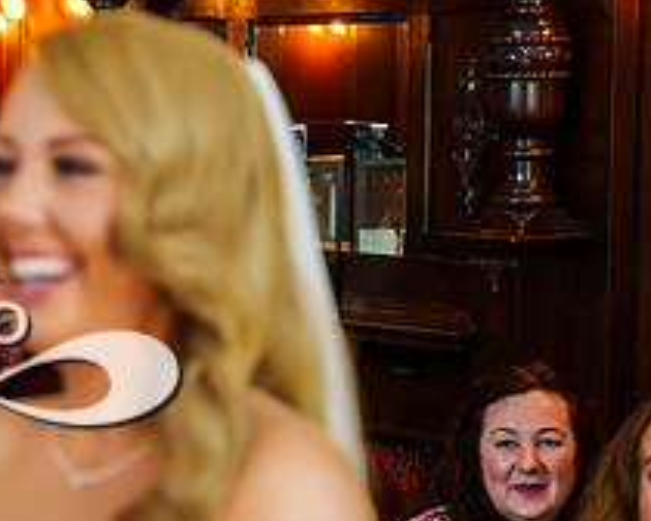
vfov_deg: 9.6
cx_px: -34
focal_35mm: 161
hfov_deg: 11.8
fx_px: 3102
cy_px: 395
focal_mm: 62
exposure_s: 1/100
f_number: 3.5
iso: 800
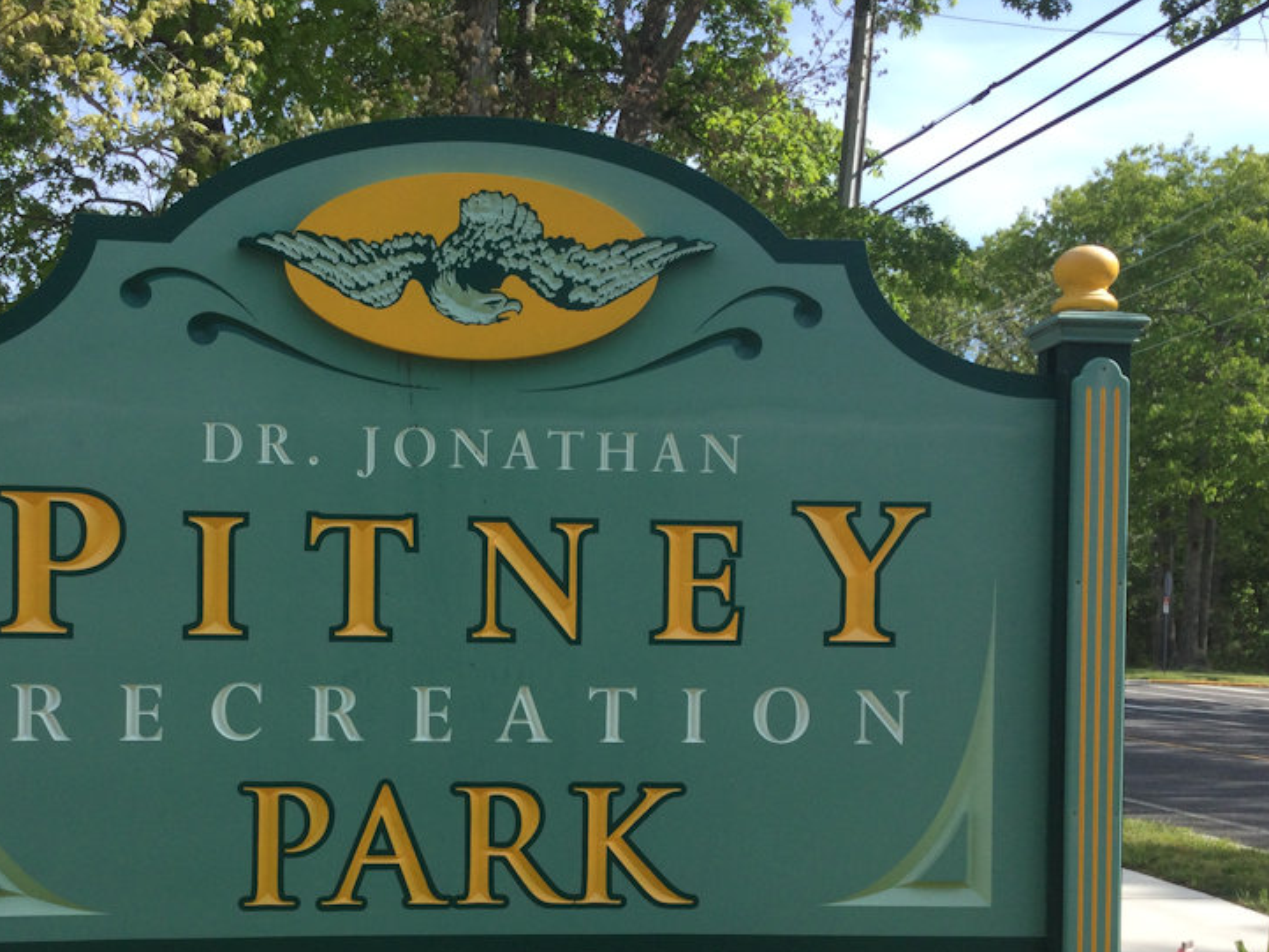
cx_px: 491
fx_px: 1577
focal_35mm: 43
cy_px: 648
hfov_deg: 43.6
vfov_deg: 33.3
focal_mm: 3.3
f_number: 2.4
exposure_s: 1/532
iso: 25
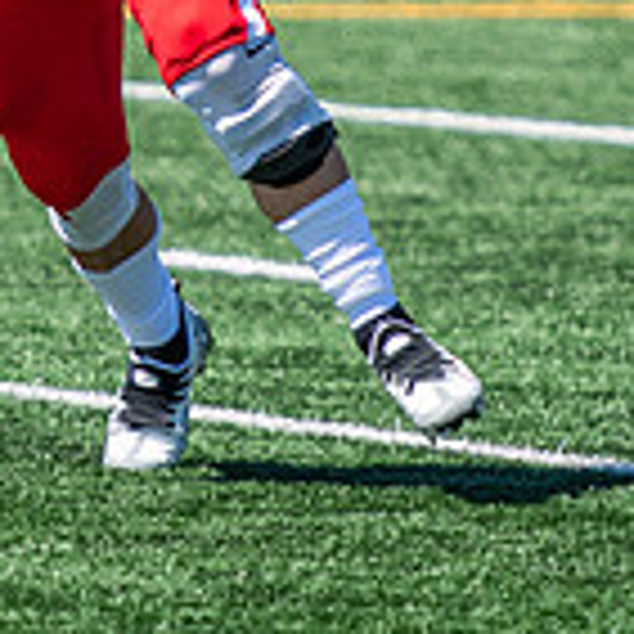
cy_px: -222
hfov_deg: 1.4
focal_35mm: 1258
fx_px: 26067
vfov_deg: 1.4
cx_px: -31
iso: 160
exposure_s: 1/2000
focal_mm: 185
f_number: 2.8
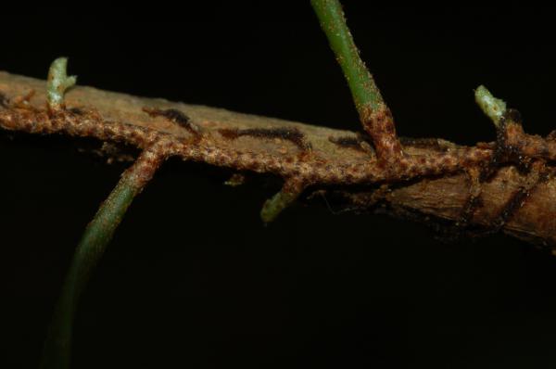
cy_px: 184
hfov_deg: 22.7
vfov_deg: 15.1
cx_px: 278
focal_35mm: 90
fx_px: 1388
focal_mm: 60
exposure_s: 1/60
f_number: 18
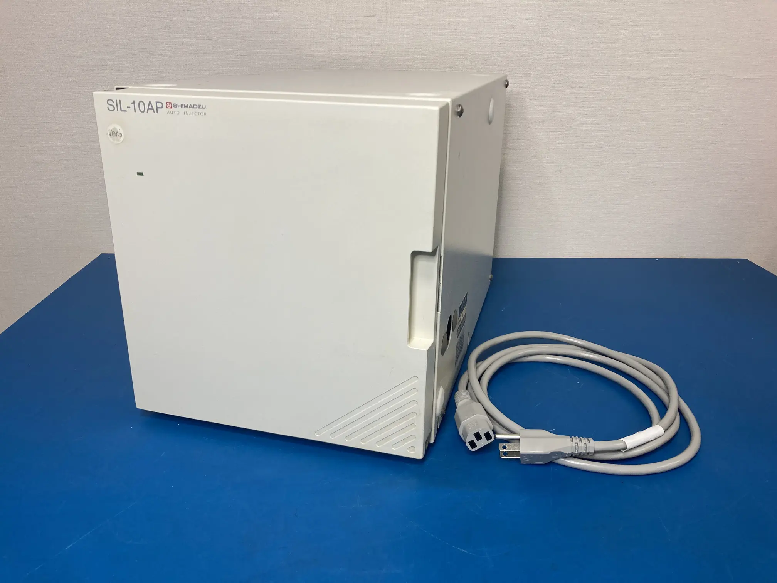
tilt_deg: -20.8
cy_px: 292
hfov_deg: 63.4
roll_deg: -0.1
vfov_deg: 49.7
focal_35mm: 28
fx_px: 628
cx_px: 388
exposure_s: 1/100
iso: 50
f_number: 1.8
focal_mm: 3.99
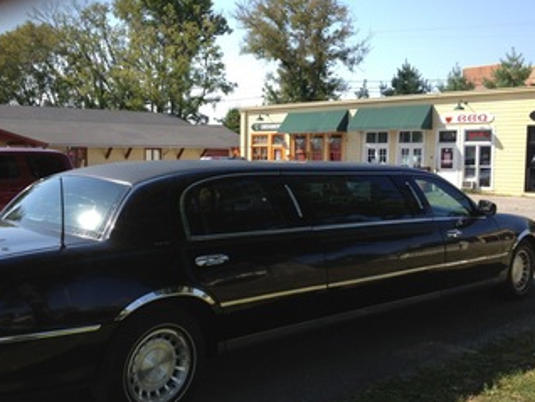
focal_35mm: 44
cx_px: 234
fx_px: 681
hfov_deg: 42.8
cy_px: 193
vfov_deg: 32.9
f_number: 2.4
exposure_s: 1/876
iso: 64
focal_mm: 4.28
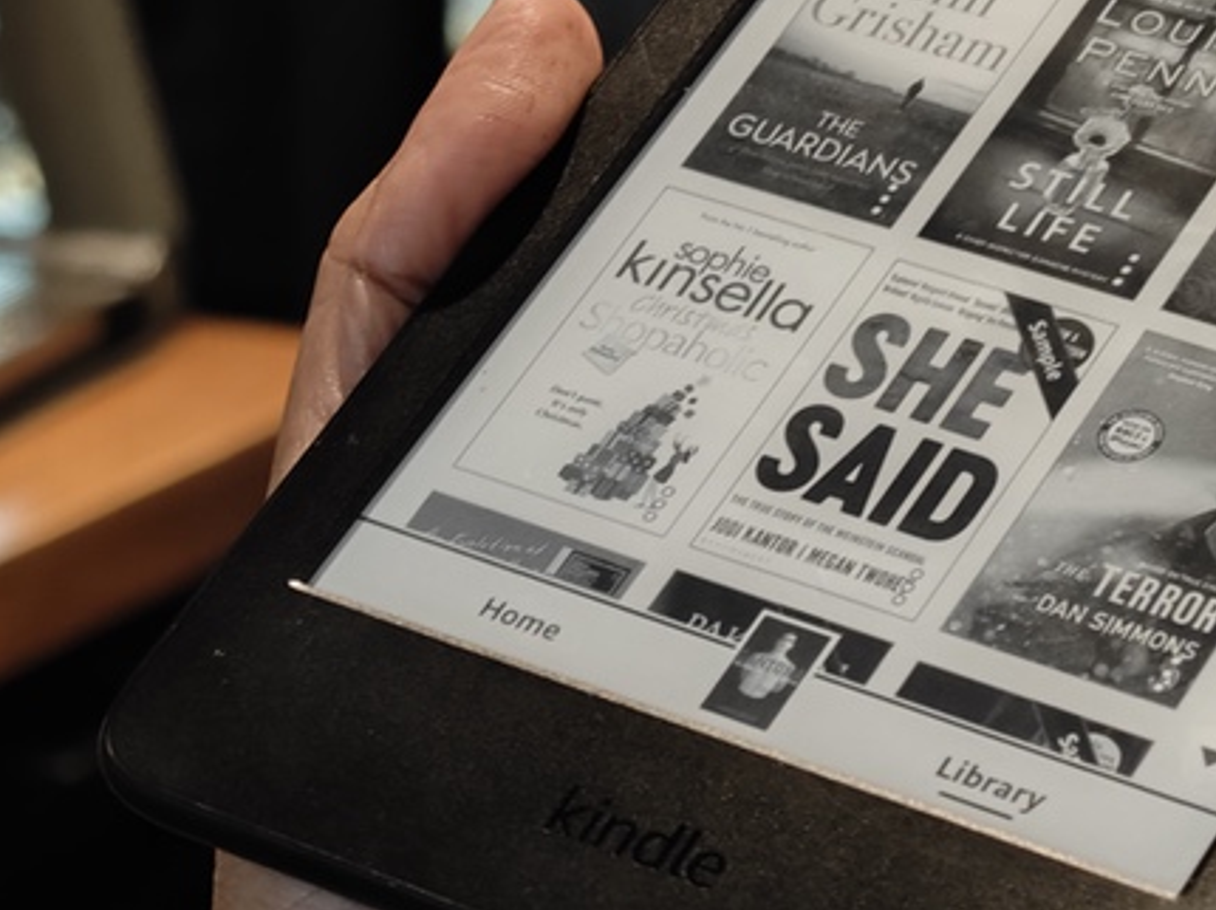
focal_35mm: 157
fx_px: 5512
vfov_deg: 9.4
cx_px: 908
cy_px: 445
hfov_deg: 12.6
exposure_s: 1/50
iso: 1000
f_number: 1.25
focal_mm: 75
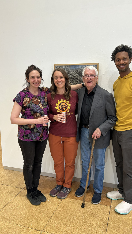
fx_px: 180
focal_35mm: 29
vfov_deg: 66.1
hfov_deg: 40.2
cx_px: 73
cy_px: 117
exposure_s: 1/120
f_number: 1.5
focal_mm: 5.7
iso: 125
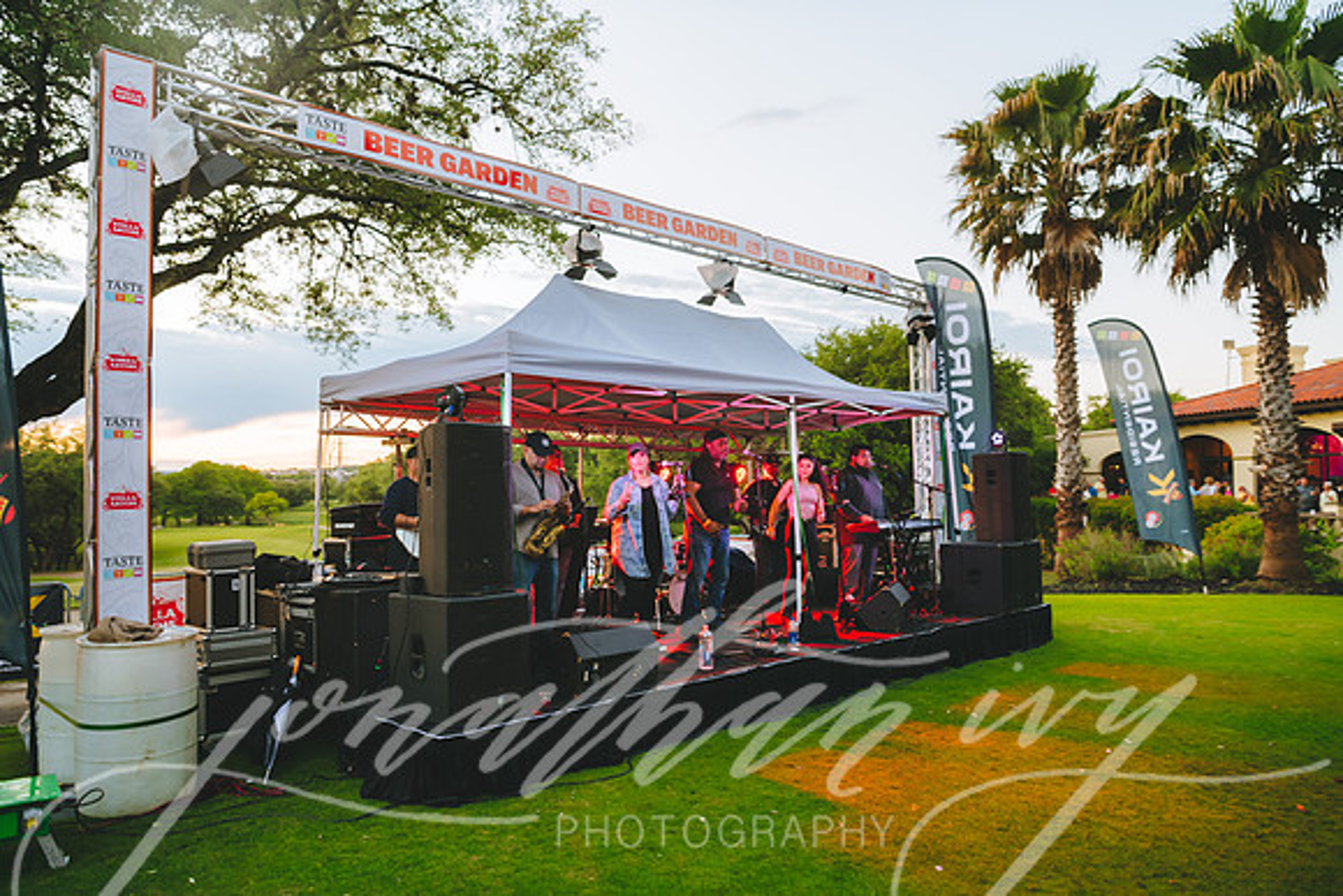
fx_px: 896
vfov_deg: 53.2
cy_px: 448
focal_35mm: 24
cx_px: 672
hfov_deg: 73.7
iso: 360
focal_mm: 24
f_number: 3.5
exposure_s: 1/100
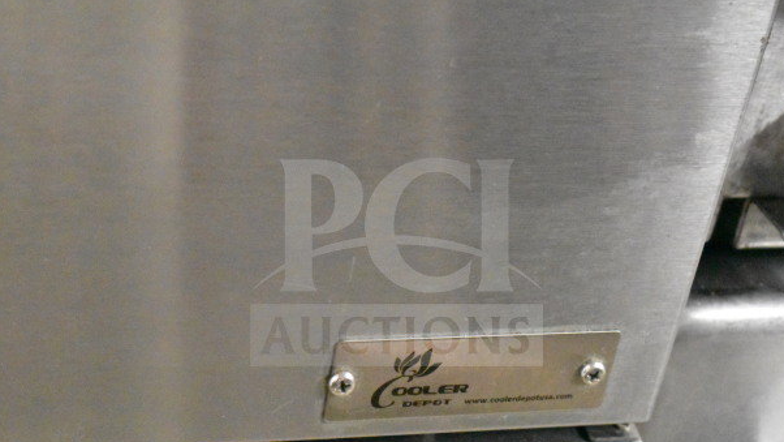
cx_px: 396
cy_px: 263
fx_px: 1820
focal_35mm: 88
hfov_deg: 24.3
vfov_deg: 13.8
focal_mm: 55
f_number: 5.6
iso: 25600
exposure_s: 1/100
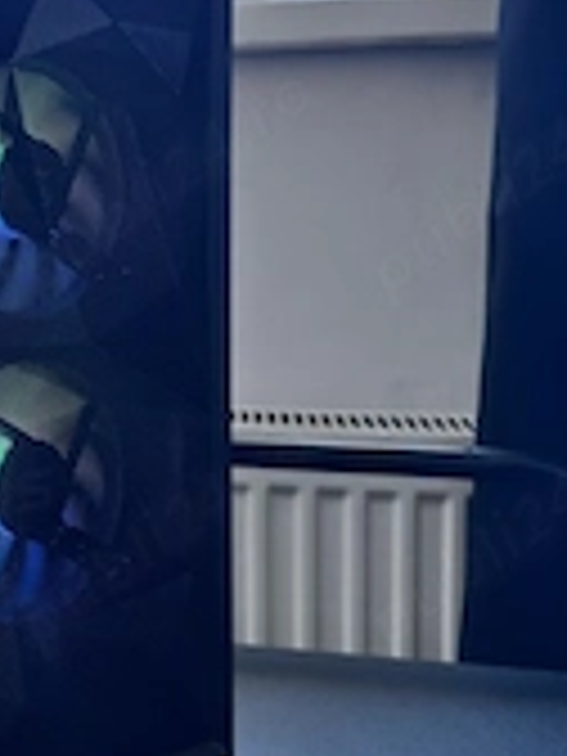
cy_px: 238
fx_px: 1245
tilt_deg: +0.4
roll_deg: +0.1
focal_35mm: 57
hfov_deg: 23.6
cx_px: -94
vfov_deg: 33.4
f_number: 1.78
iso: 100
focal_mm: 6.76
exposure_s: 1/121
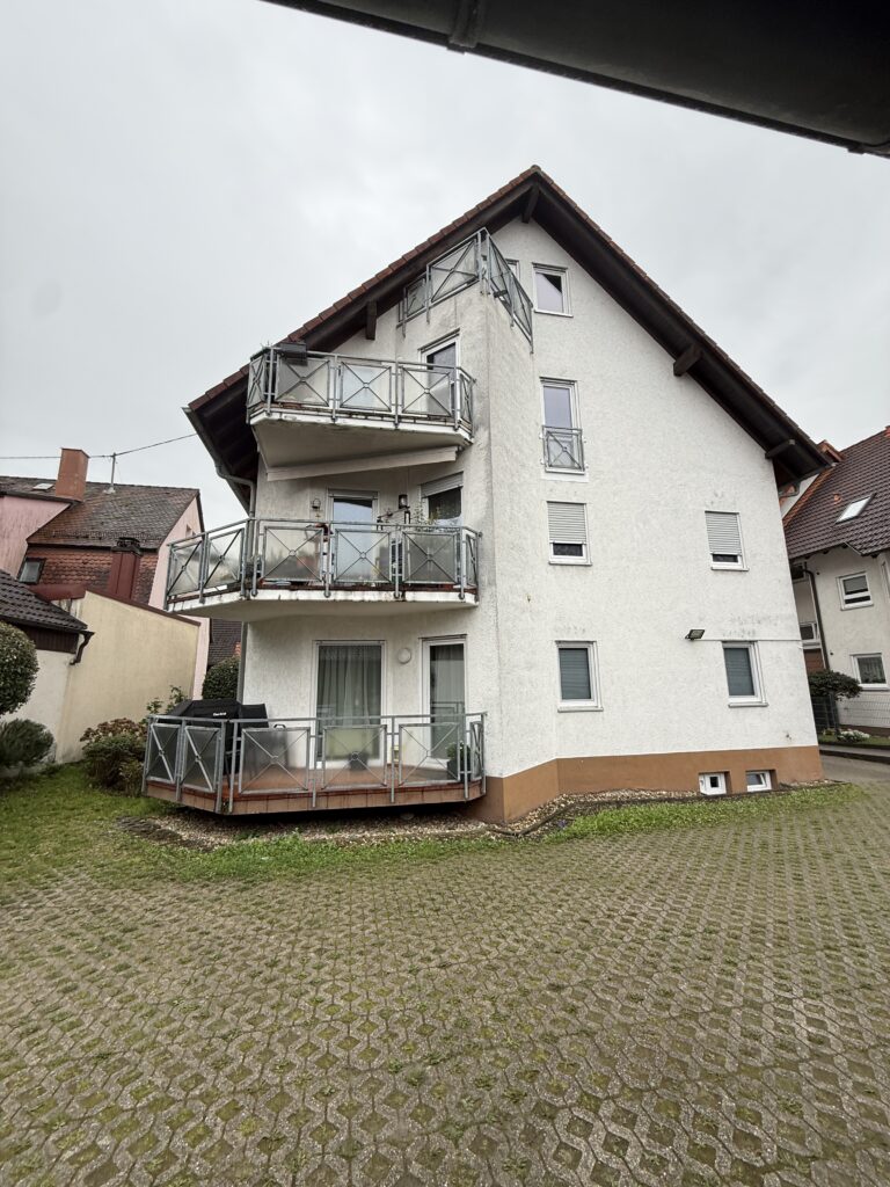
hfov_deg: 85.7
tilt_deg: +13.2
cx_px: 445
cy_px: 594
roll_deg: +0.4
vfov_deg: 102.1
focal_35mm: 14
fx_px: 480
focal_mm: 2.22
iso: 50
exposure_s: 1/219
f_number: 2.2
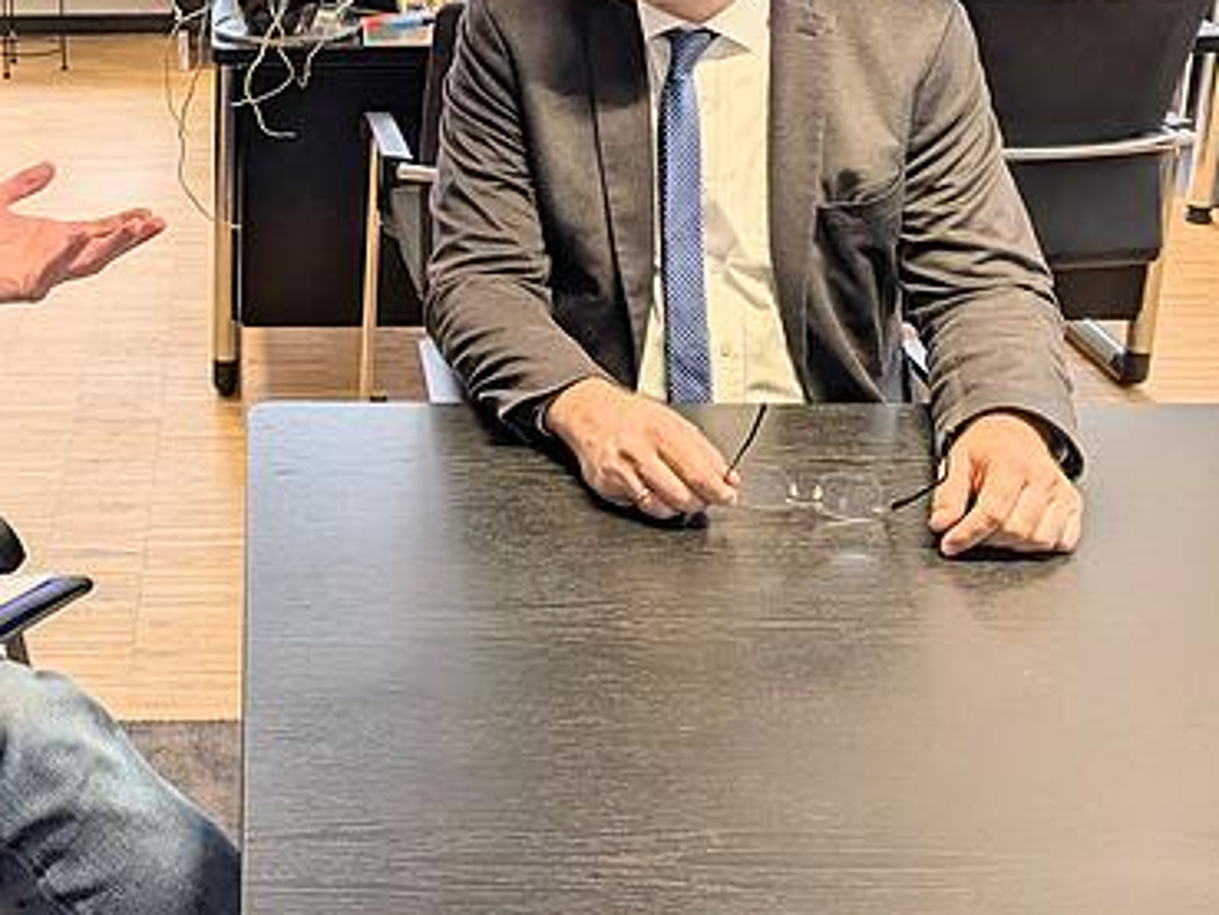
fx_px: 1832
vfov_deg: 27.4
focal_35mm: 52
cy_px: 155
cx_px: 231
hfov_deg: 35.5
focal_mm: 6.9
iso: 22
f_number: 1.68
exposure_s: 1/150
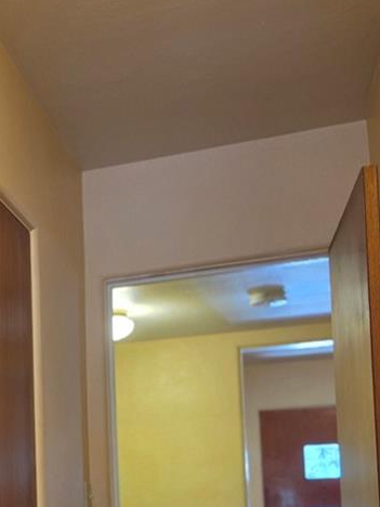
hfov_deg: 23.4
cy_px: 455
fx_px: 864
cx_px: -35
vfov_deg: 31.2
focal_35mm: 59
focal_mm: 6.5
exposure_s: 1/120
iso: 200
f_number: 1.4
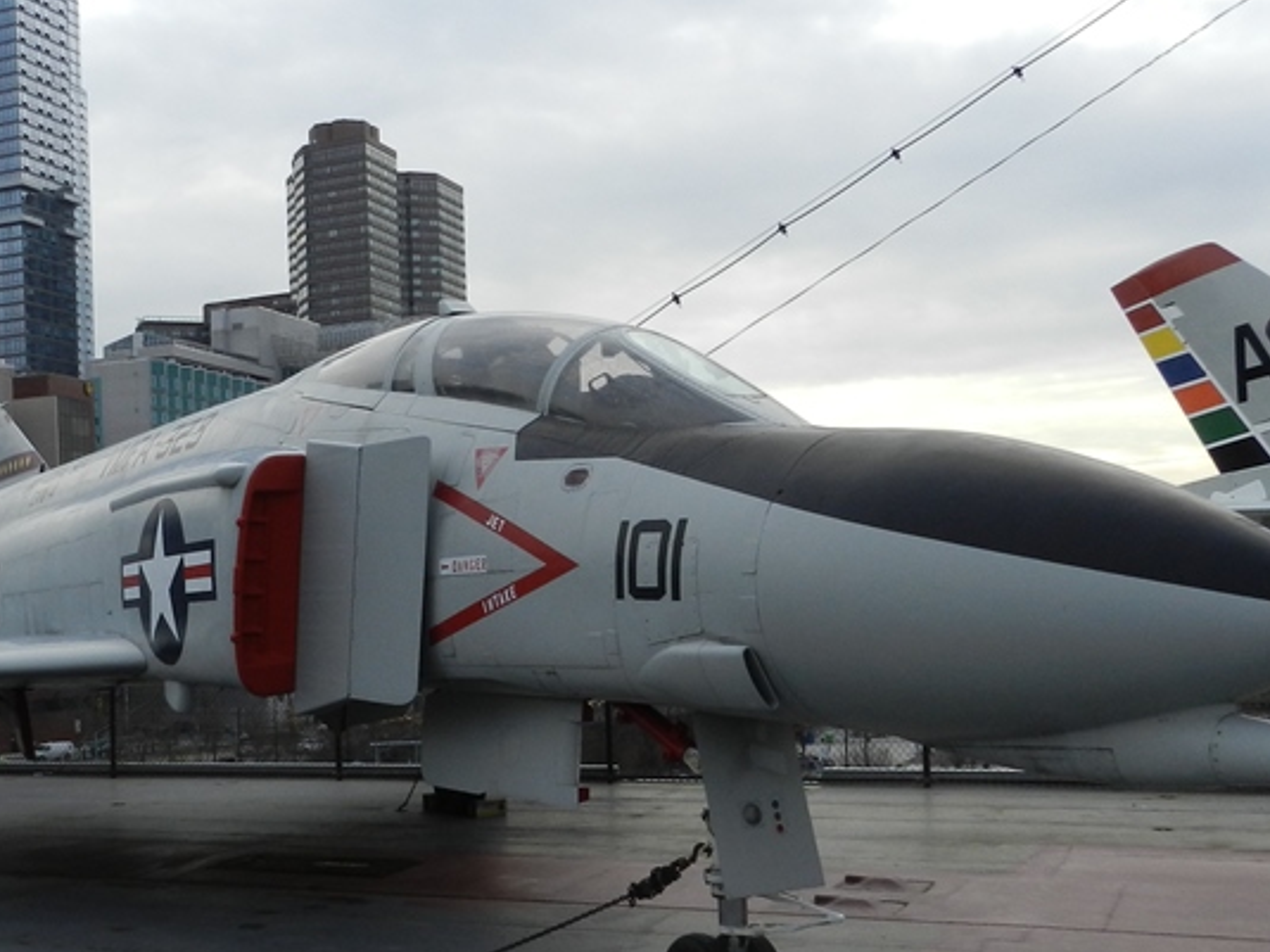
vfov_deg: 32.7
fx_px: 1614
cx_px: 380
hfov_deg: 42.1
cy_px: 589
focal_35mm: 44
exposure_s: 1/800
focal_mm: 4
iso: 160
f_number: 4
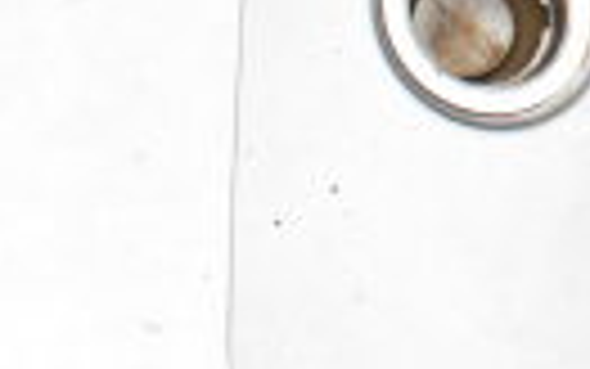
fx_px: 2284
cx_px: 1175
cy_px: -286
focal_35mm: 142
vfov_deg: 8.9
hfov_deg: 12.9
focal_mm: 20
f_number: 14
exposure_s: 1/800
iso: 6400
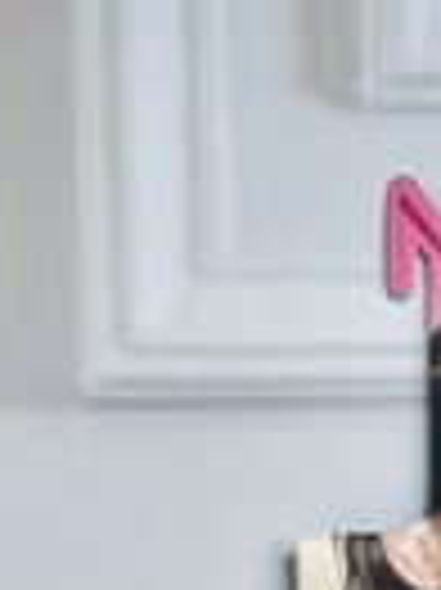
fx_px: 5342
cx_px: 855
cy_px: 1020
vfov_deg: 6.2
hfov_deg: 4.7
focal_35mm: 314
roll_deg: +0.2
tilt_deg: -7.0
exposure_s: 1/100
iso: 160
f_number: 2.8
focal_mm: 9
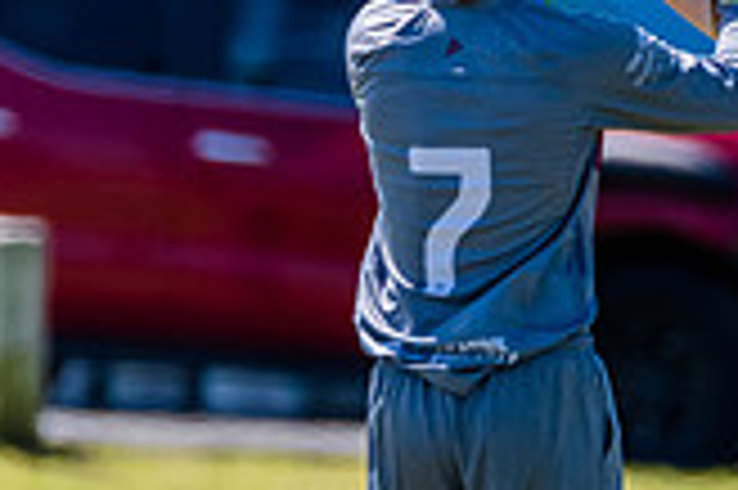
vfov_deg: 0.6
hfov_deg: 0.8
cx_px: 713
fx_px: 50379
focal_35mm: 2460
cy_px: 360
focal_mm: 600
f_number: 6.3
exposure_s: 1/2000
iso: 640
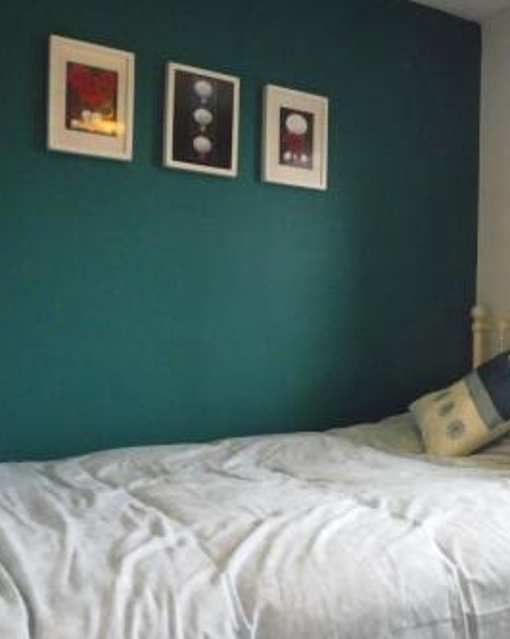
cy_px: 360
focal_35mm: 41
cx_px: 453
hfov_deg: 34.5
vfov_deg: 44.7
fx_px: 774
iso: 400
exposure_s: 1/40
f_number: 3.3
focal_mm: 4.3
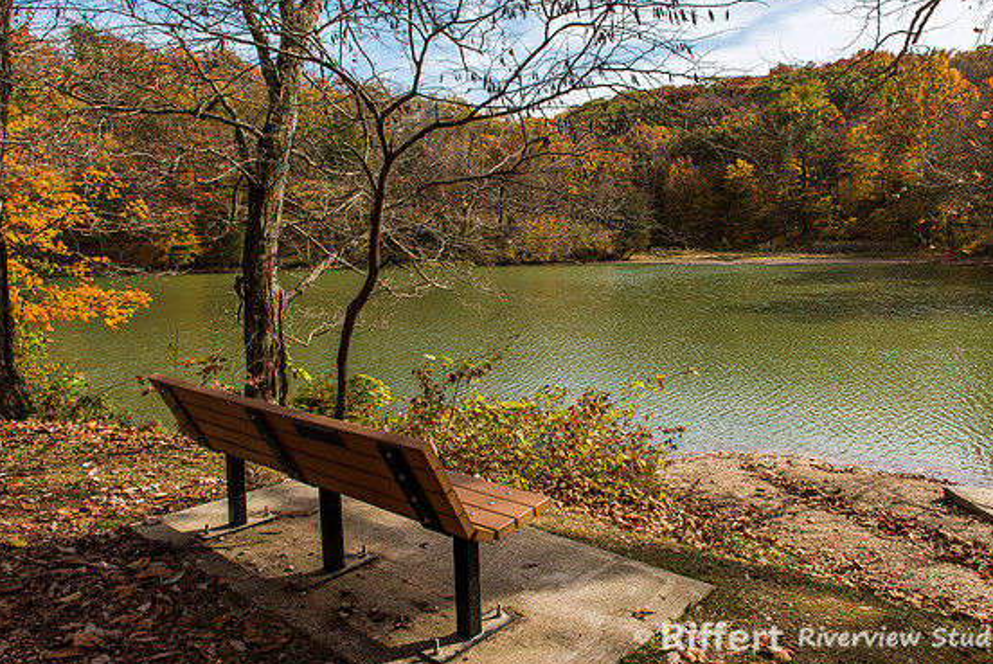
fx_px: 718
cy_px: 321
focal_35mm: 26
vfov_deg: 49.6
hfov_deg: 69.3
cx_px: 514
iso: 100
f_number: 9
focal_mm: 24
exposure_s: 1/125
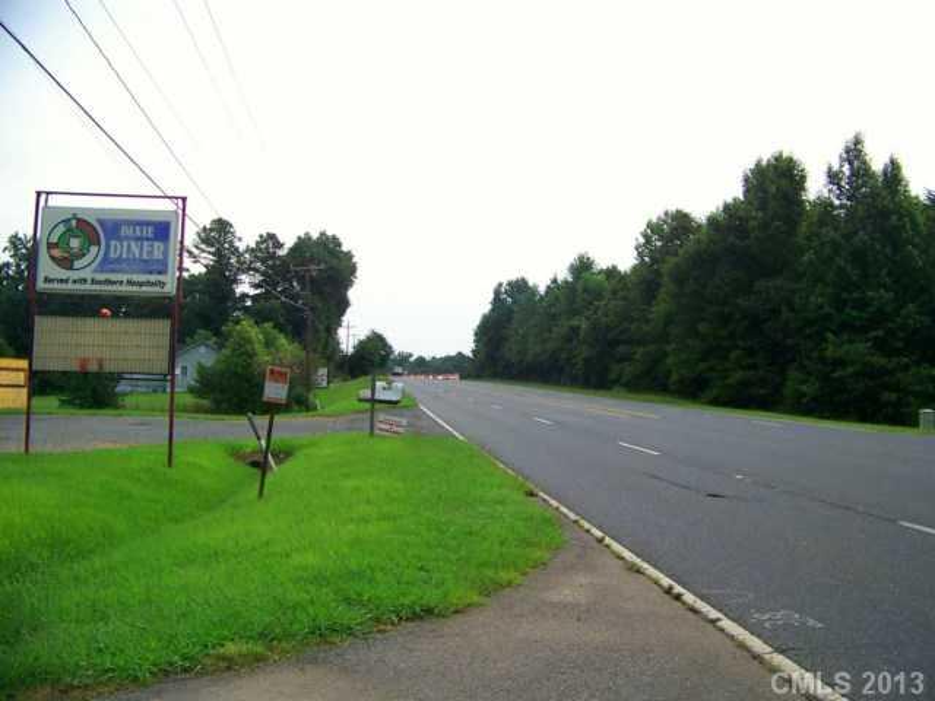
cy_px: 350
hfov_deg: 51.4
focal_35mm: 36
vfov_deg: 39.7
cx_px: 468
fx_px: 972
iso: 64
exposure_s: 1/80
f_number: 2.8
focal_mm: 5.85
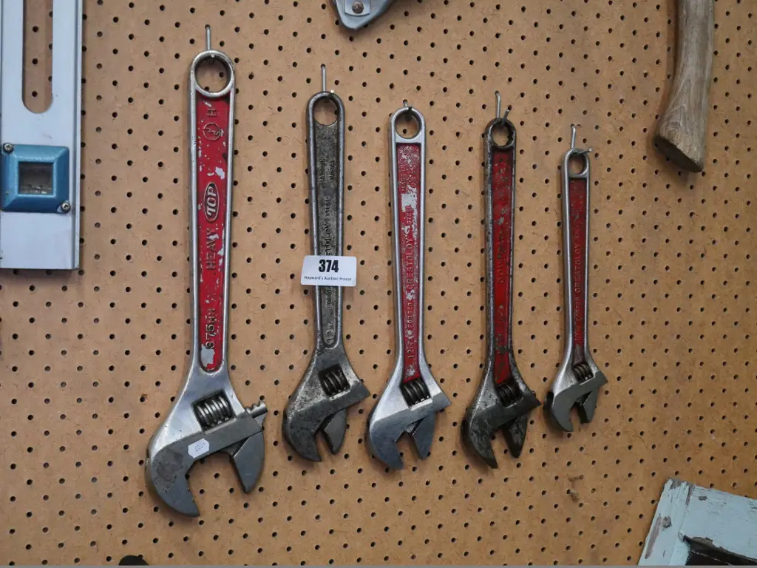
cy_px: 284
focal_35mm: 64
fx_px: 1400
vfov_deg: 22.9
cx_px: 378
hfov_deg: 30.3
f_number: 5
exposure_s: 1/320
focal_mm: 32
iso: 3200
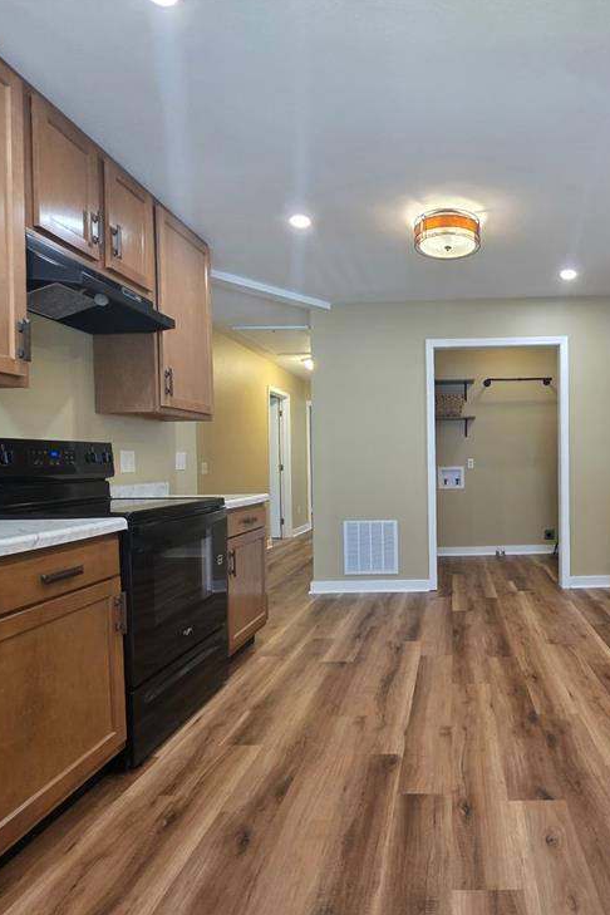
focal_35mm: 19
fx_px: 483
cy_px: 474
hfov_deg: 61.5
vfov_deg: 86.9
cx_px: 446
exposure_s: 1/120
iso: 320
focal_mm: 2.2
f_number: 1.9
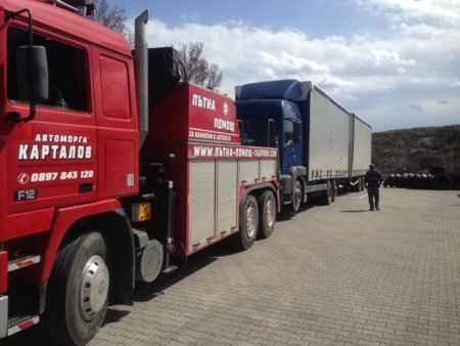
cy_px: 173
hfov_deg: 55.3
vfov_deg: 43.0
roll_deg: -1.2
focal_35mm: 33
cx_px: 230
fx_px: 439
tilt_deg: -4.3
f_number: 2.4
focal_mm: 4.12
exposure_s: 1/2262
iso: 50
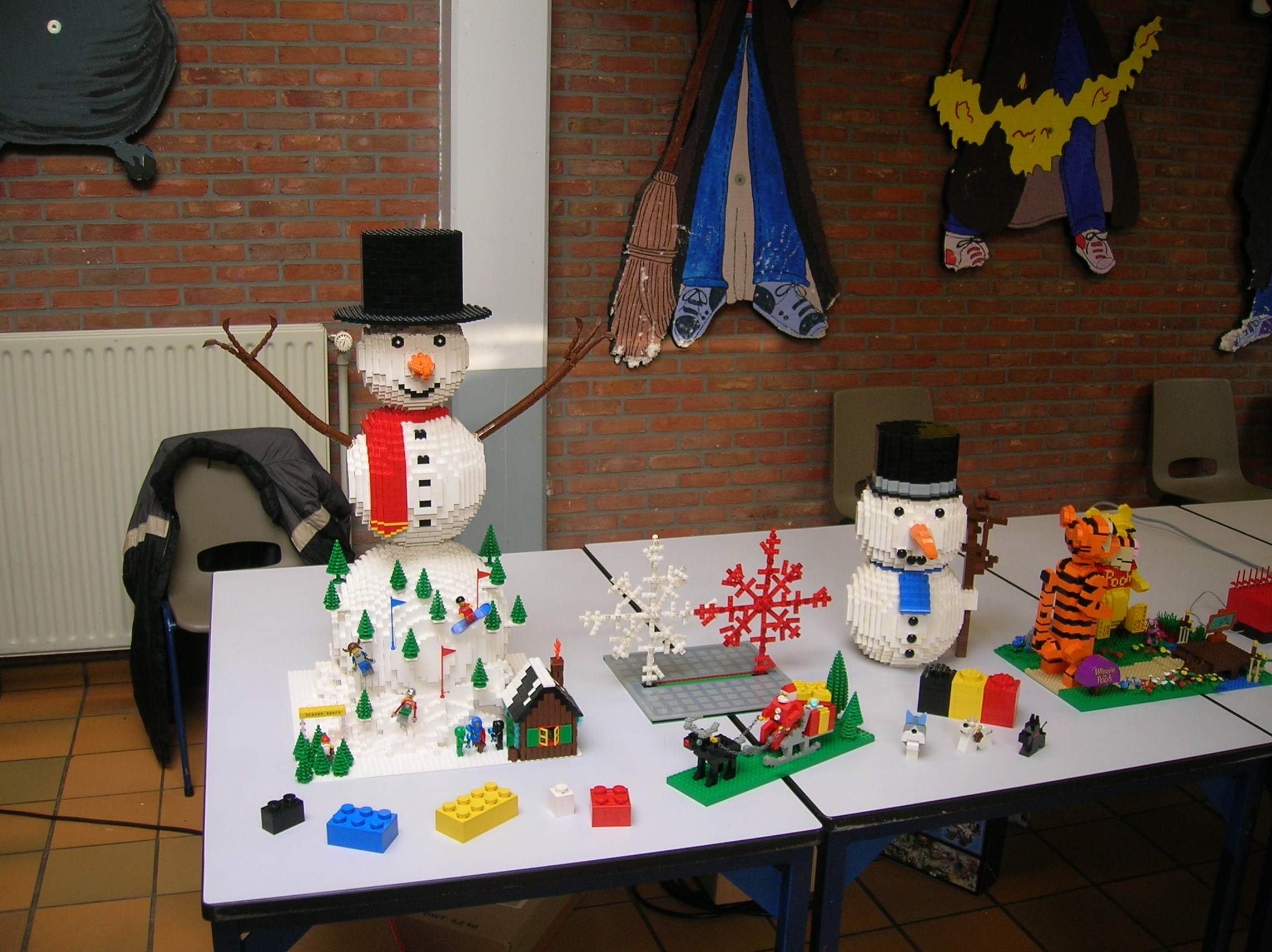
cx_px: 636
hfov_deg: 54.0
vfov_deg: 41.7
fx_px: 1248
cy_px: 476
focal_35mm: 34
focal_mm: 5.7
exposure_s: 1/48.2
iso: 50
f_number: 2.9
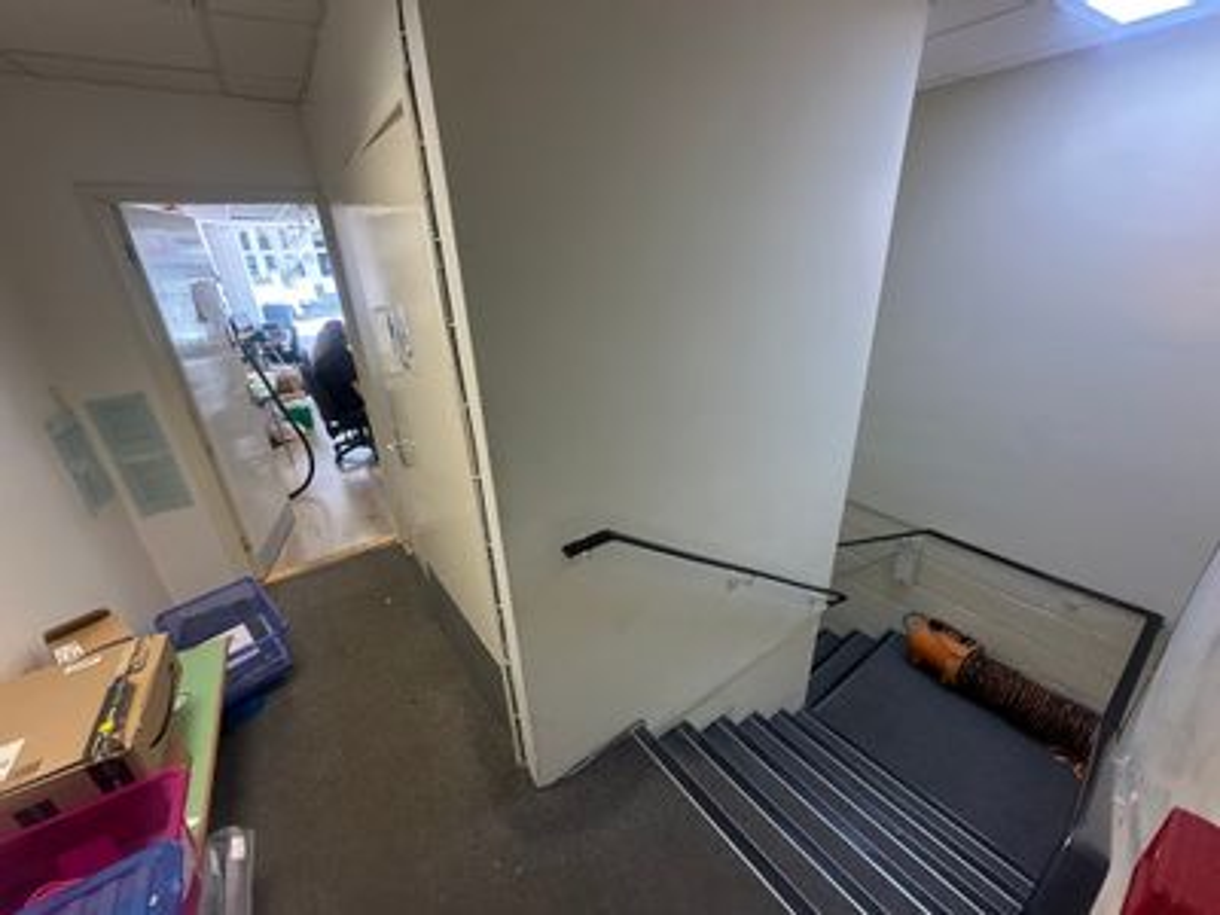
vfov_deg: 85.7
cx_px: 610
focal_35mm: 14
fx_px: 493
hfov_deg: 102.1
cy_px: 458
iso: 160
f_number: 2.2
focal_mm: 2.22
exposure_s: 1/100
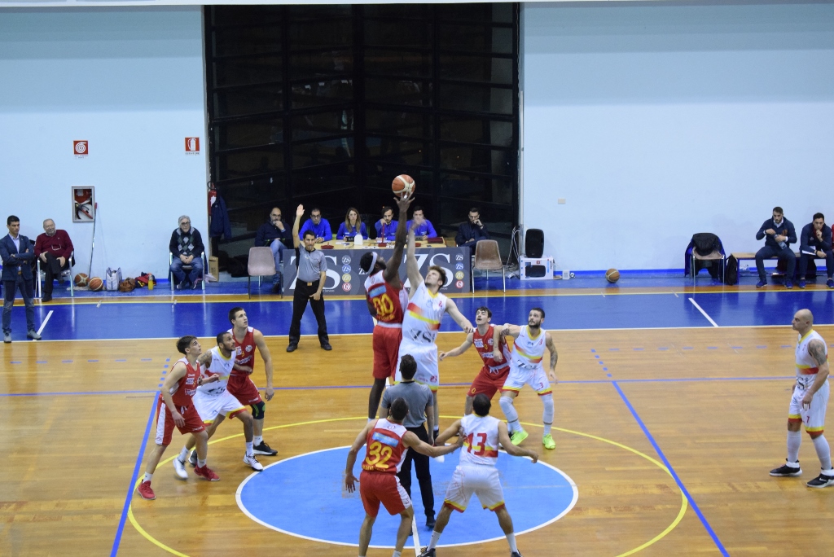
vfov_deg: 16.6
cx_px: 417
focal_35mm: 82
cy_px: 278
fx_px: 1912
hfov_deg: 24.6
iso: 3200
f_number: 5.6
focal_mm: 55
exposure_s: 1/80
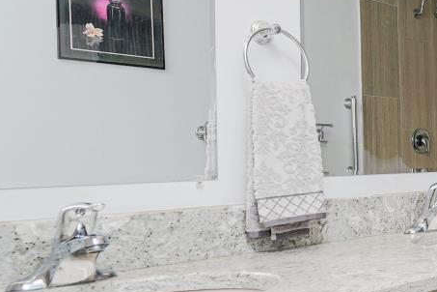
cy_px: 147
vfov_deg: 25.5
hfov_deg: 30.0
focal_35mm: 53
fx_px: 643
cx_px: 565
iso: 64
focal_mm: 16
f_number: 5.6
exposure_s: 1/60
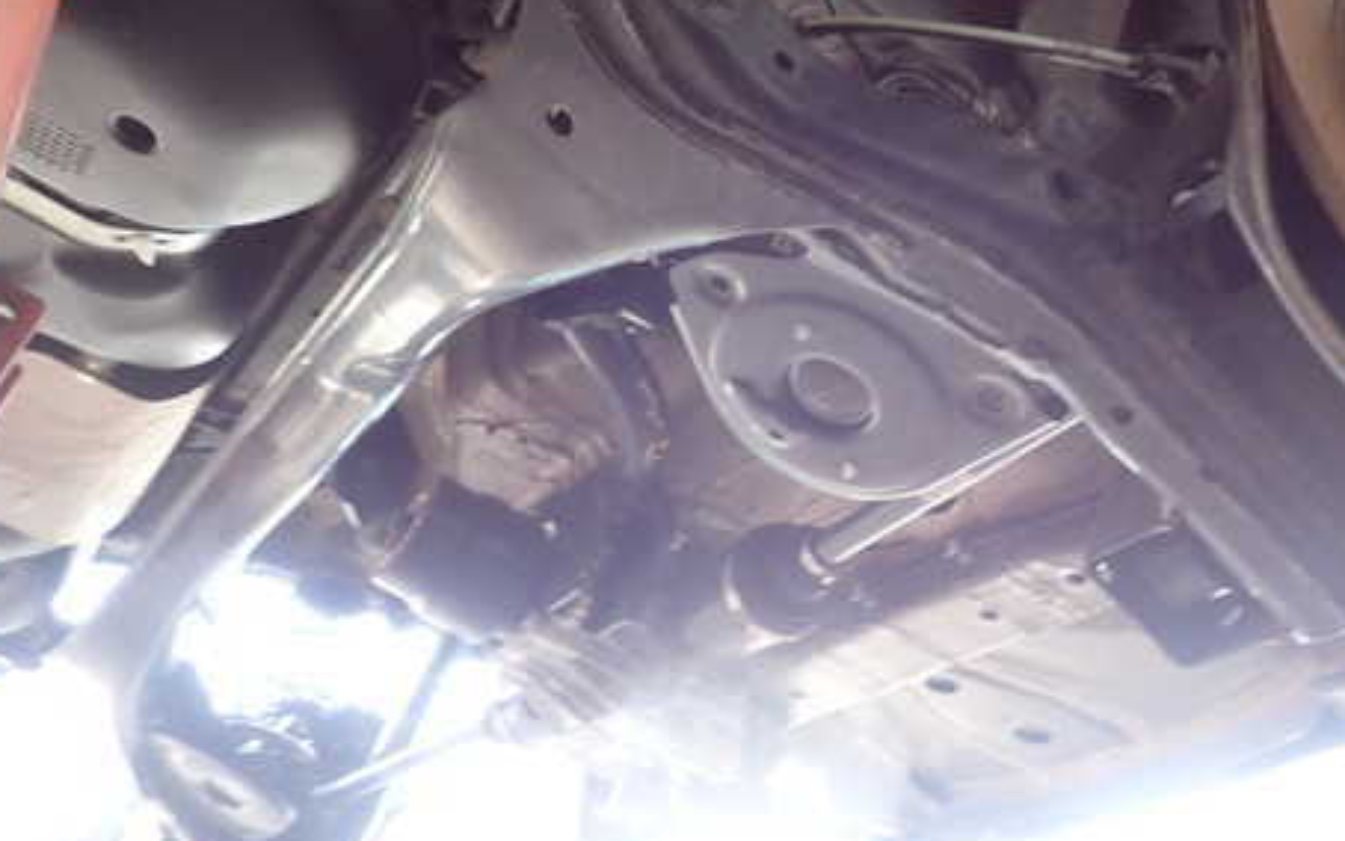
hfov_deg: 55.0
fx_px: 1283
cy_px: 272
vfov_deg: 35.9
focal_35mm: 35
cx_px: 800
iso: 200
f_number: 2
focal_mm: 4.5
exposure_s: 1/50
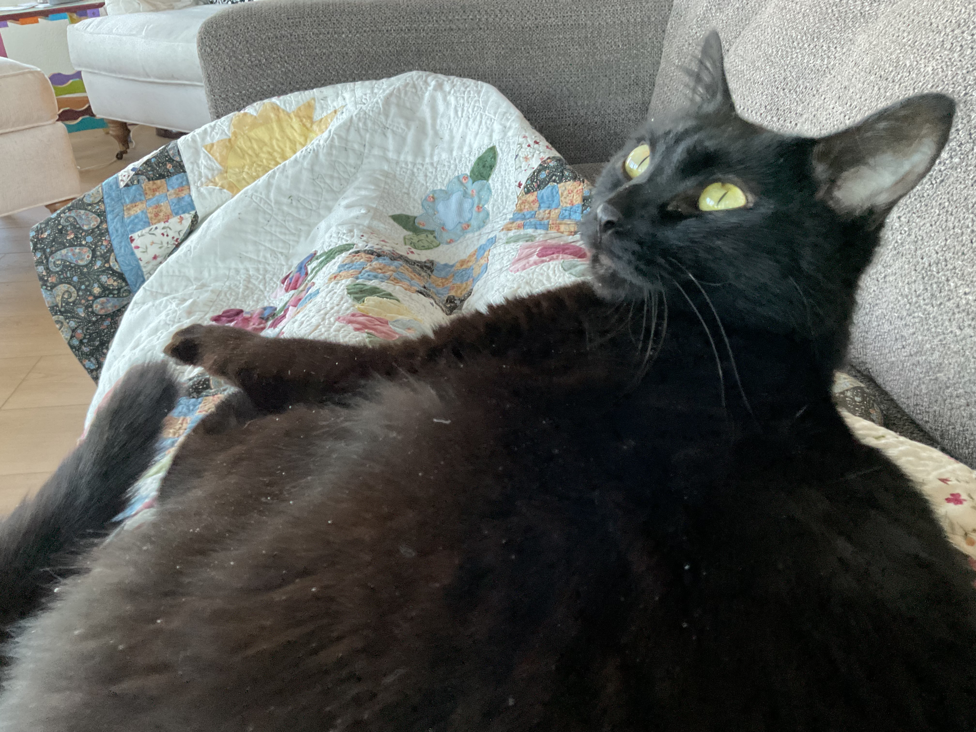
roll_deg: +2.6
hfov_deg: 61.7
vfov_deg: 48.2
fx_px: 818
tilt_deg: -29.3
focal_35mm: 29
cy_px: 366
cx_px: 488
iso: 200
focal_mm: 3
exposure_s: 1/60
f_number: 1.8
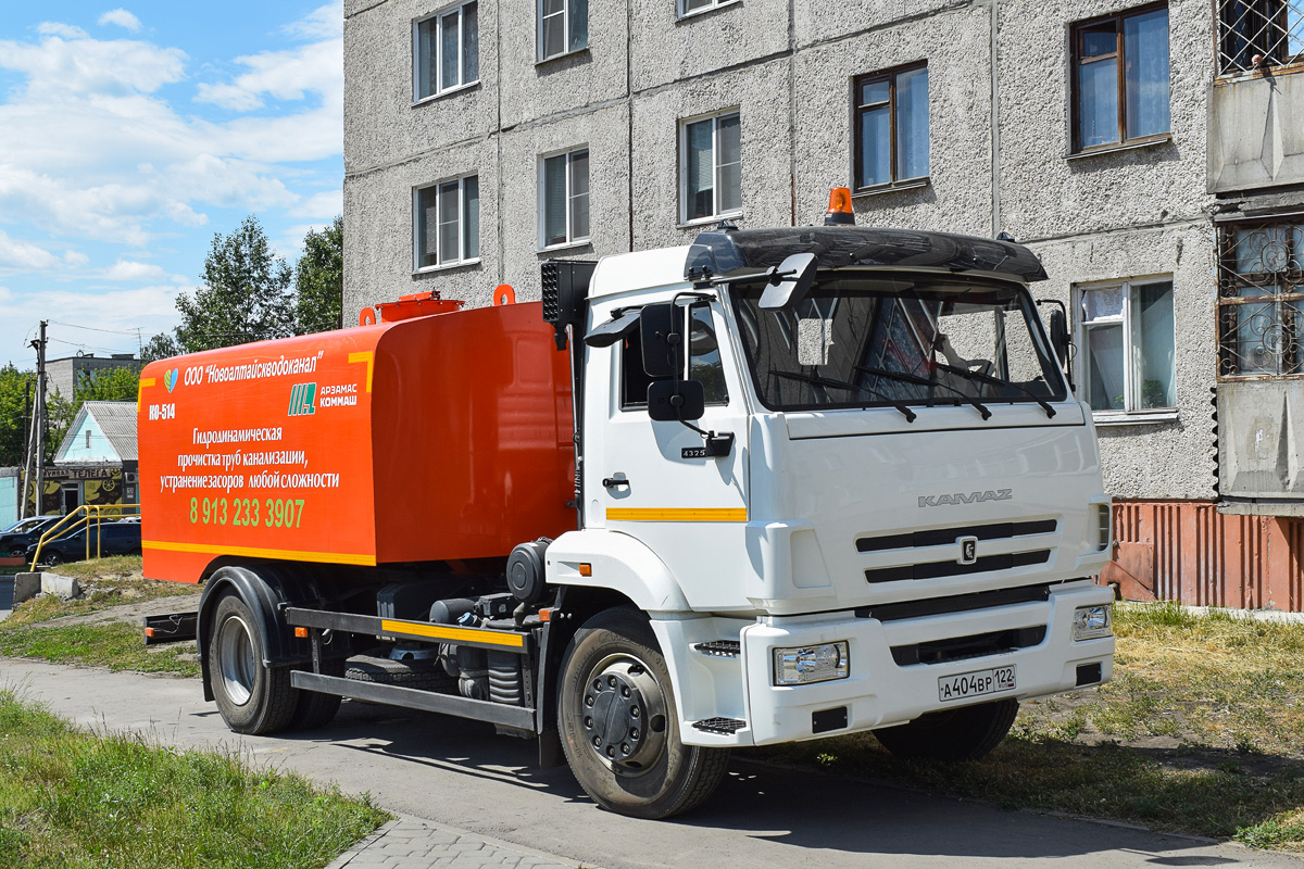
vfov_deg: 33.0
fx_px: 1467
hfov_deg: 47.9
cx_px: 652
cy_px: 434
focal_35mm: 40
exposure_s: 1/400
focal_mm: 27
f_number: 10
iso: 200
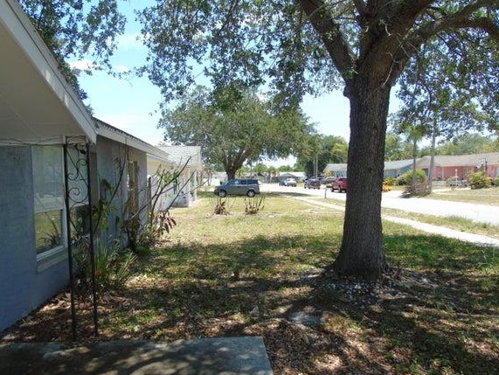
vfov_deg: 49.7
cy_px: 205
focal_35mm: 28
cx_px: 246
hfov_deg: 63.4
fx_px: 404
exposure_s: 1/320
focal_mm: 4.4
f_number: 3.4
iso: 80
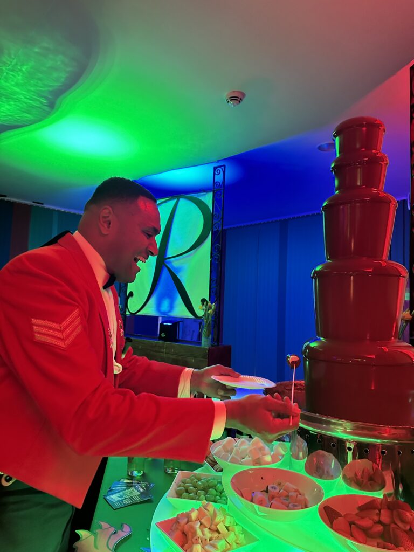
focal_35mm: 24
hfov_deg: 56.8
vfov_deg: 71.6
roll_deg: -2.7
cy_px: 276
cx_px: 207
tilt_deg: +3.9
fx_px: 383
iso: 1000
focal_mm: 6.86
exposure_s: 1/41
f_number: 1.78
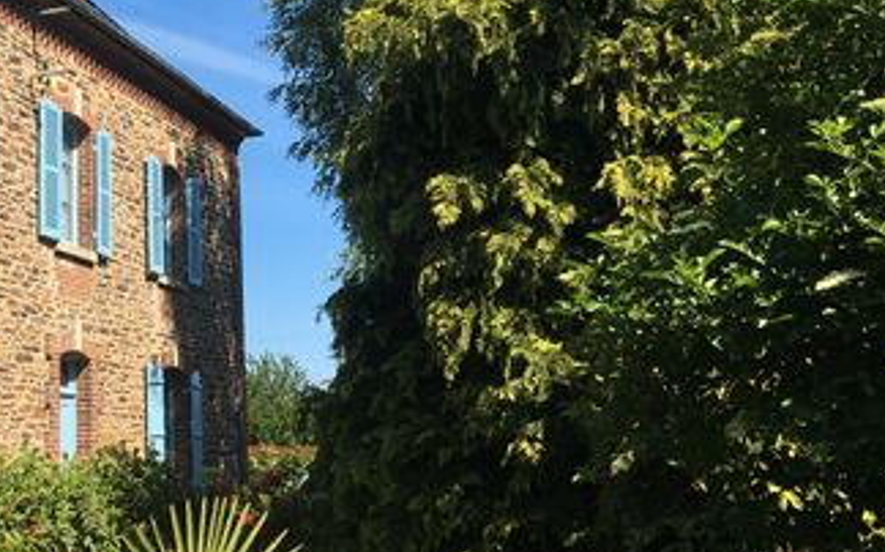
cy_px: 158
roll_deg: +0.3
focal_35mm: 57
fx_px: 1374
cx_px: 82
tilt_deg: +13.1
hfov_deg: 33.7
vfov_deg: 22.6
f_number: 2.2
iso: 25
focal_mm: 4.15
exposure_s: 1/1479
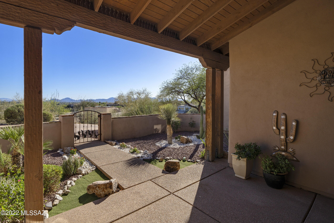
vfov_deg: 81.2
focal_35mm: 14
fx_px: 130
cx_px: 167
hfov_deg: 104.3
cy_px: 112
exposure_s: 1/160
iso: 100
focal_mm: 14
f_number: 9
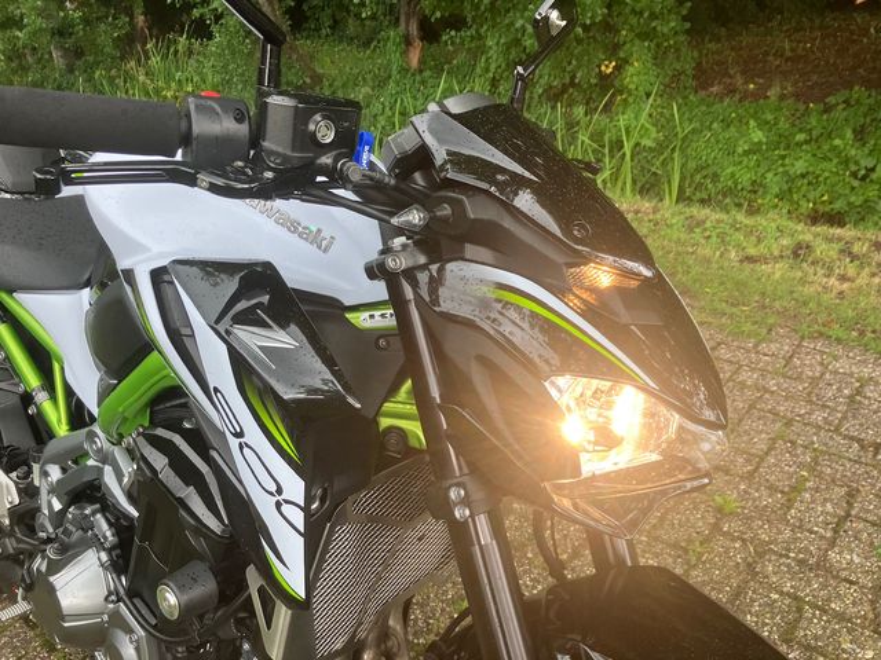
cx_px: 440
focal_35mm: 28
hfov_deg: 63.4
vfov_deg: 49.7
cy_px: 330
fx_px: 713
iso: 40
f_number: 1.8
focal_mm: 3.99
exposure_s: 1/121
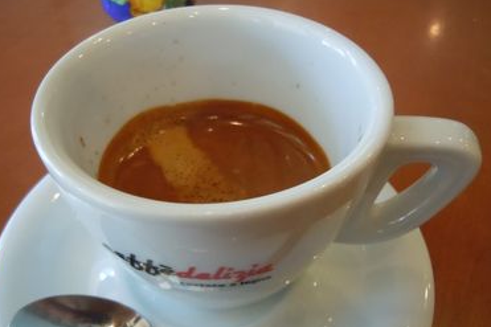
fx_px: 504
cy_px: 195
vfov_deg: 35.8
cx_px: 229
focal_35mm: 37
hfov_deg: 51.9
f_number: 4
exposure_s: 1/125
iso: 800
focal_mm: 5.9
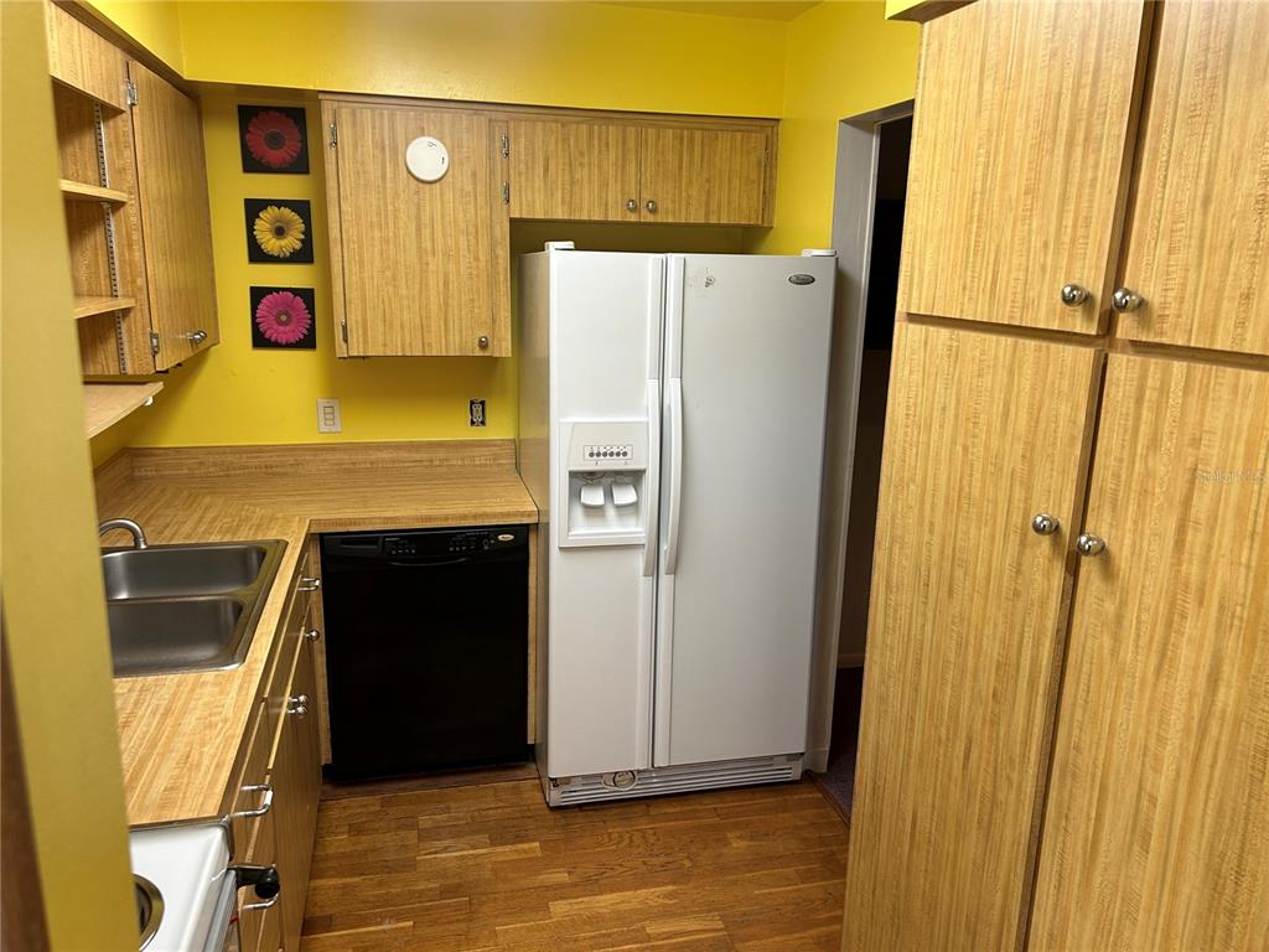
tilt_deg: -13.9
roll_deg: -1.3
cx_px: 634
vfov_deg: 53.1
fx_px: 953
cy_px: 476
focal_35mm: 26
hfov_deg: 67.3
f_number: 1.5
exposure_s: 1/60
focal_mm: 5.7
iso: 80
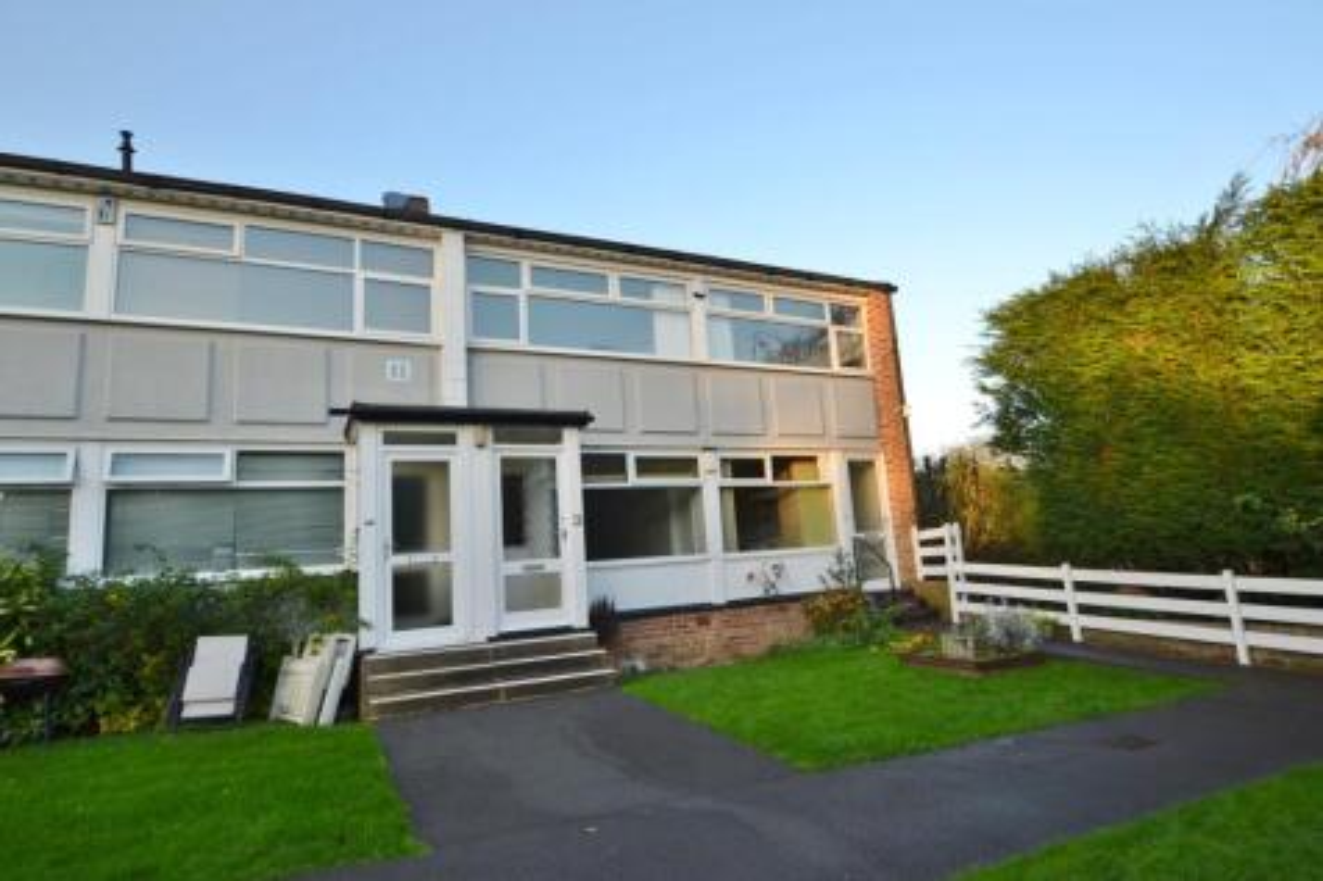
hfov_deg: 90.0
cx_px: 662
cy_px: 440
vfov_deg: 67.3
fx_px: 661
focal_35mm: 18
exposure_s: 1/125
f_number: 5.6
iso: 160
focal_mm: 12
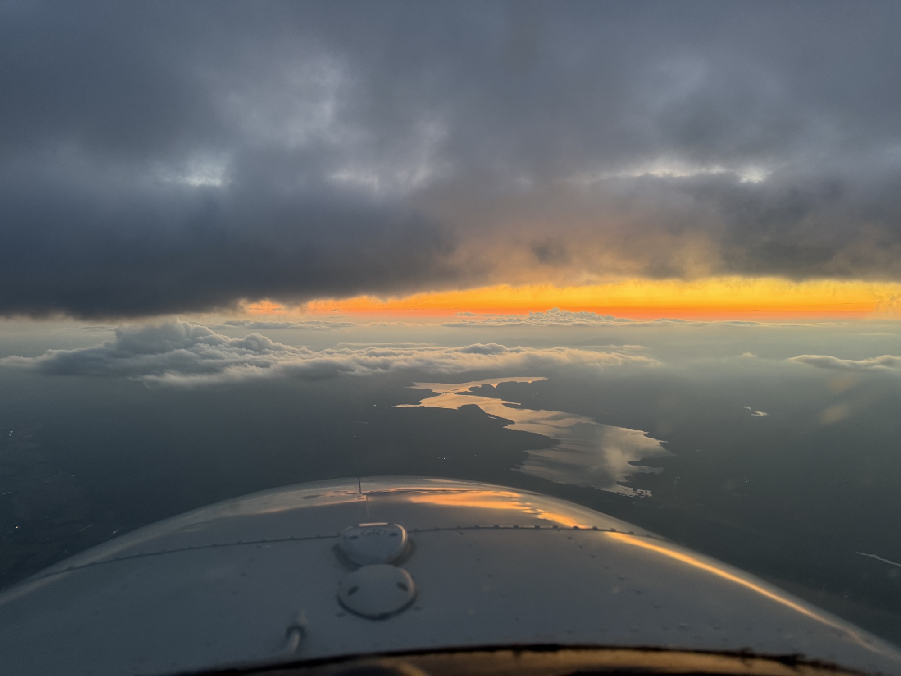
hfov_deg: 71.6
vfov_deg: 56.8
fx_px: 625
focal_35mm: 24
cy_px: 338
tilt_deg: -3.8
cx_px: 450
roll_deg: +0.7
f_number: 1.78
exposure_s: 1/60
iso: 250
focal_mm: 6.76
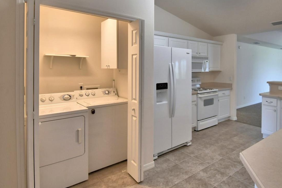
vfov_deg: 56.5
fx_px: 172
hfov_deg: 77.5
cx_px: 172
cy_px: 70
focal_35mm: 22
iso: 400
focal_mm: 10
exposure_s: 1/80
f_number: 4.5
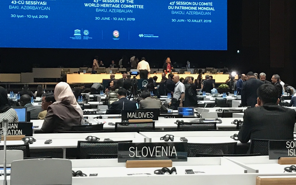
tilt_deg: -1.8
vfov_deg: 15.4
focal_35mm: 85
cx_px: 153
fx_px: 686
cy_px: 75
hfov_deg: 24.4
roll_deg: +0.9
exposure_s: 1/16
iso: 80
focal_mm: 3.99
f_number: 1.8
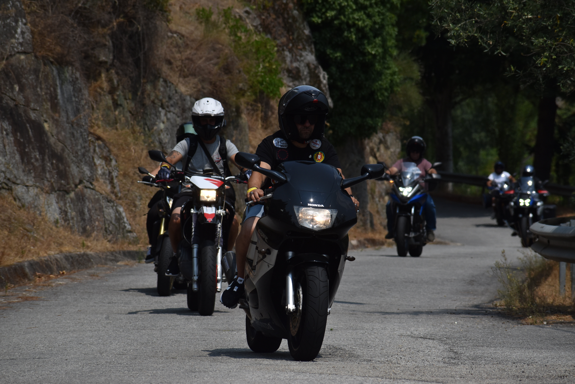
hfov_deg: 8.9
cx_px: 288
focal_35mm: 232
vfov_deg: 5.9
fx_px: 3713
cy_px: 192
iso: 200
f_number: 8
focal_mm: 155
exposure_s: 1/2000
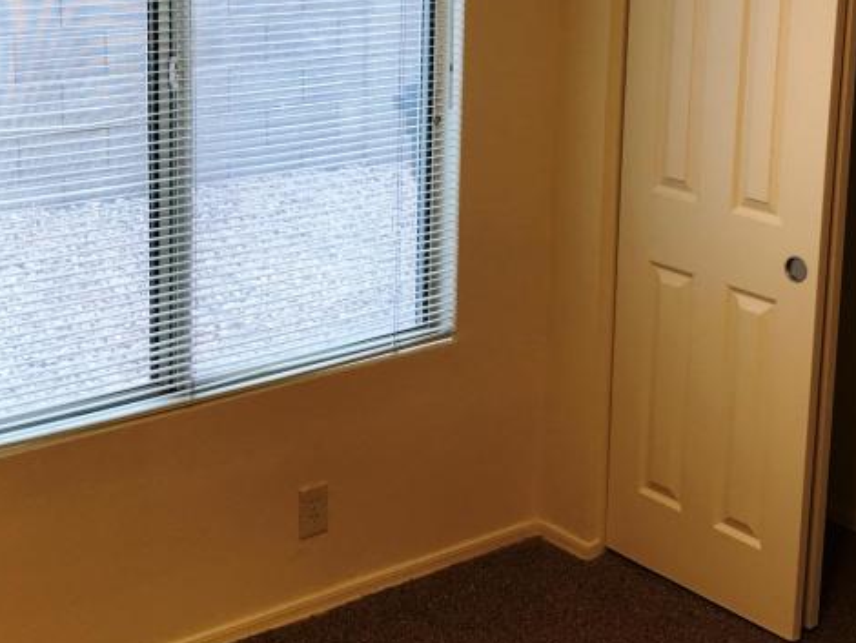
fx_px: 1509
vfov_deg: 23.7
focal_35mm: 61
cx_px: 430
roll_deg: -1.3
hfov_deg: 31.7
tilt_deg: -9.7
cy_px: 129
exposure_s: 1/30
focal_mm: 3.99
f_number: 1.8
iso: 32
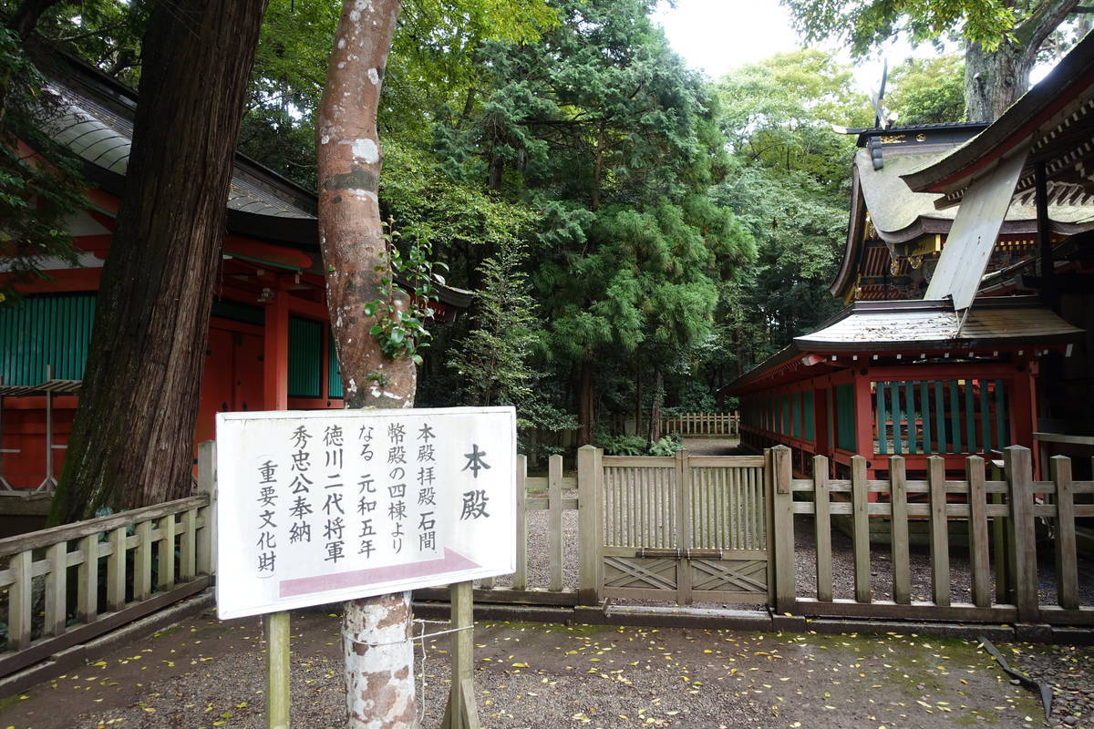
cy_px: 364
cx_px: 547
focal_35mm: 24
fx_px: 729
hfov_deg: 73.7
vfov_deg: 53.1
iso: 200
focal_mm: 8.8
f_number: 2.8
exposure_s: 1/125
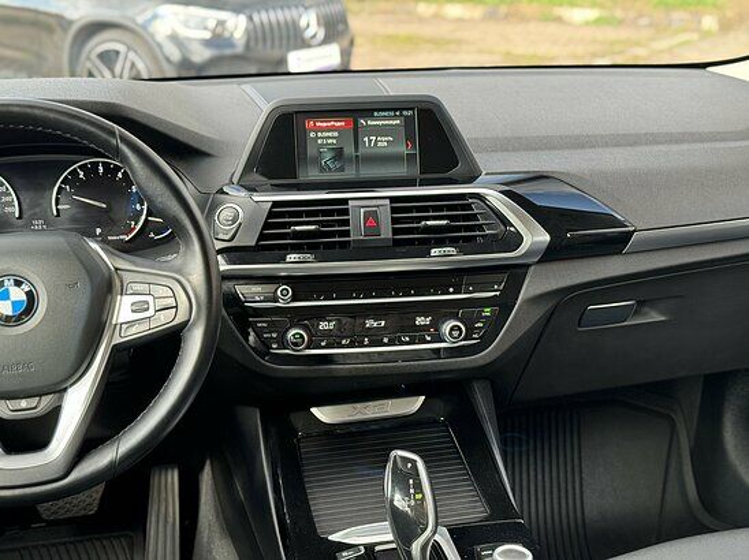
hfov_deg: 39.7
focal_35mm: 48
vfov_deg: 30.2
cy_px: 280
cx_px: 374
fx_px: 1038
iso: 125
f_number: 1.78
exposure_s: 1/60
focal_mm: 6.76
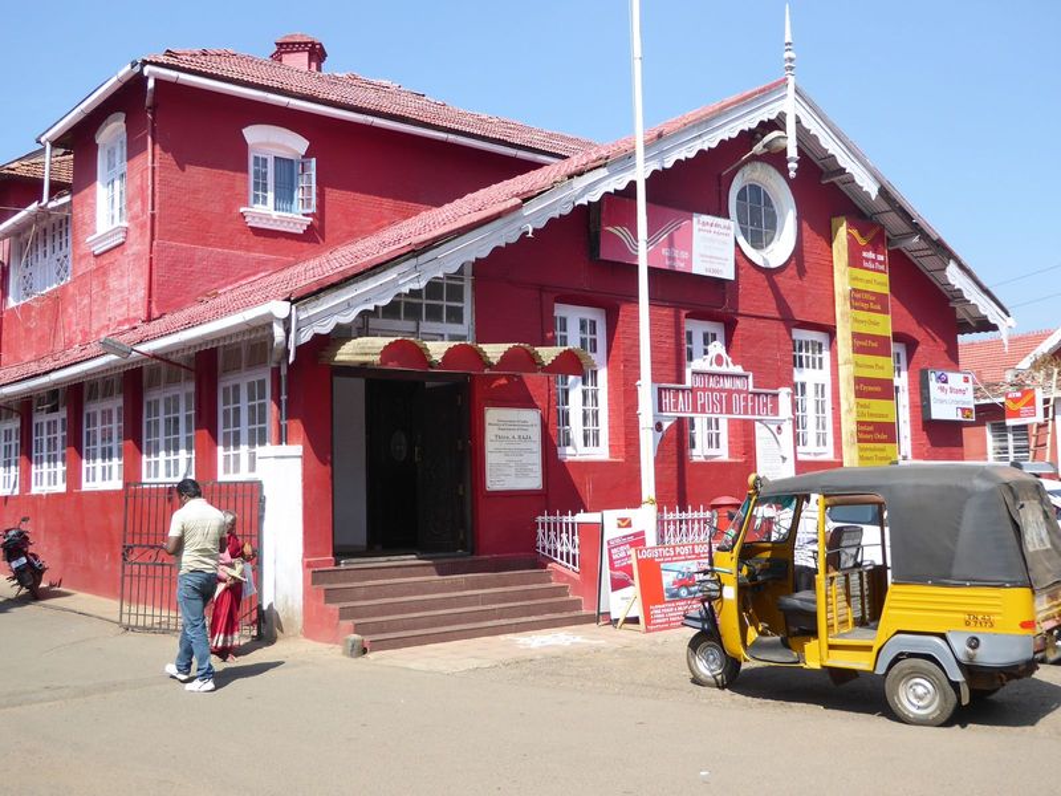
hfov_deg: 47.9
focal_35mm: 39
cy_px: 398
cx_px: 530
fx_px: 1195
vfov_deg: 36.8
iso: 80
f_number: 3.7
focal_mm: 6.7
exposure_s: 1/400
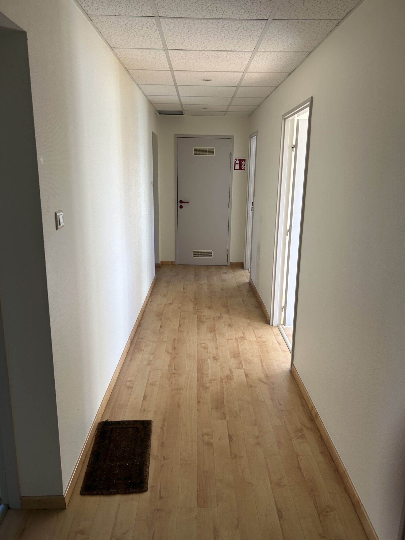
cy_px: 270
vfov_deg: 67.3
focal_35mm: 26
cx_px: 202
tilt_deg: -13.2
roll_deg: -0.5
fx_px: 406
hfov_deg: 53.1
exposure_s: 1/121
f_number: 1.5
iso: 50
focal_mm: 5.7
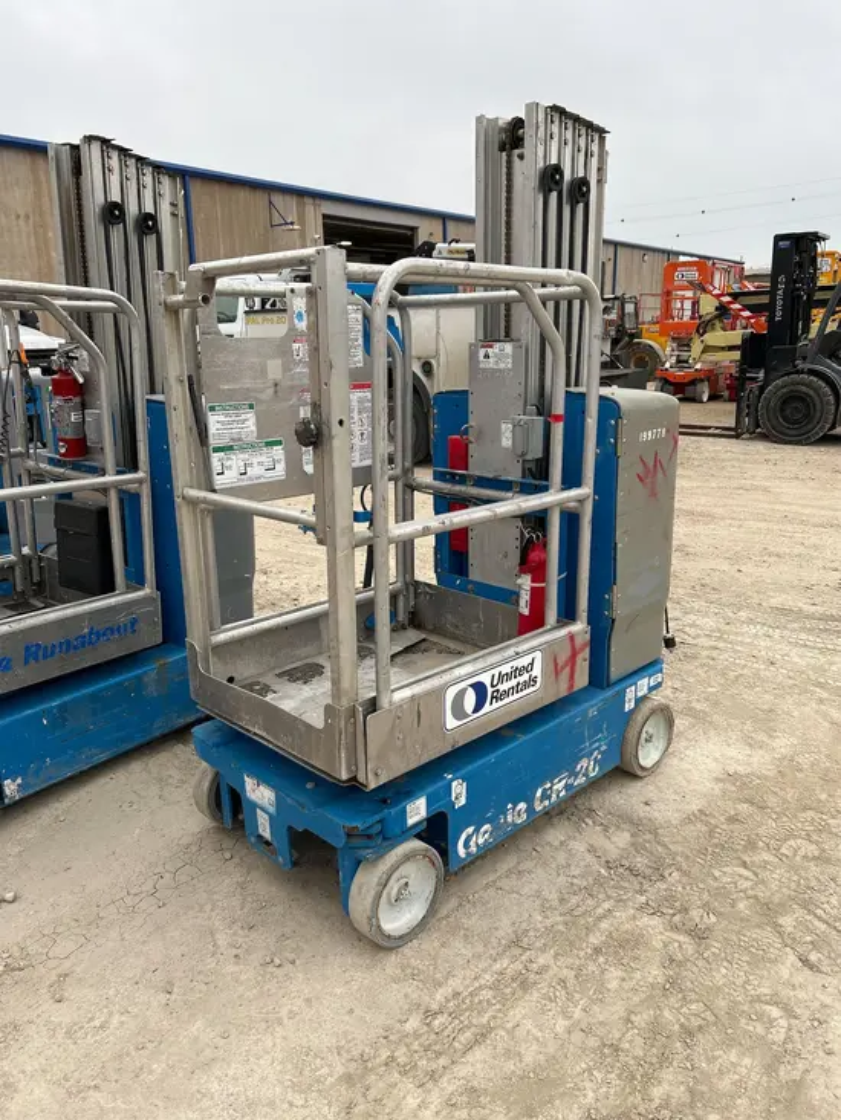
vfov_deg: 67.3
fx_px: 842
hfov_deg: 53.1
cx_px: 420
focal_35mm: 26
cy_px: 560
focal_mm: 5.7
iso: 40
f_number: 1.5
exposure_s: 1/290
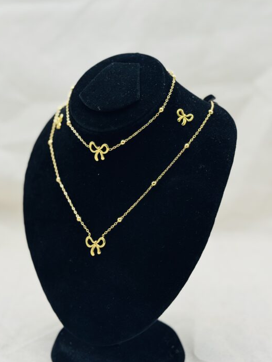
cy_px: 177
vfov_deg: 34.9
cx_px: 117
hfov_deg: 26.5
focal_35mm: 55
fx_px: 576
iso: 64
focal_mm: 6.76
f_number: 1.78
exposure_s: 1/470
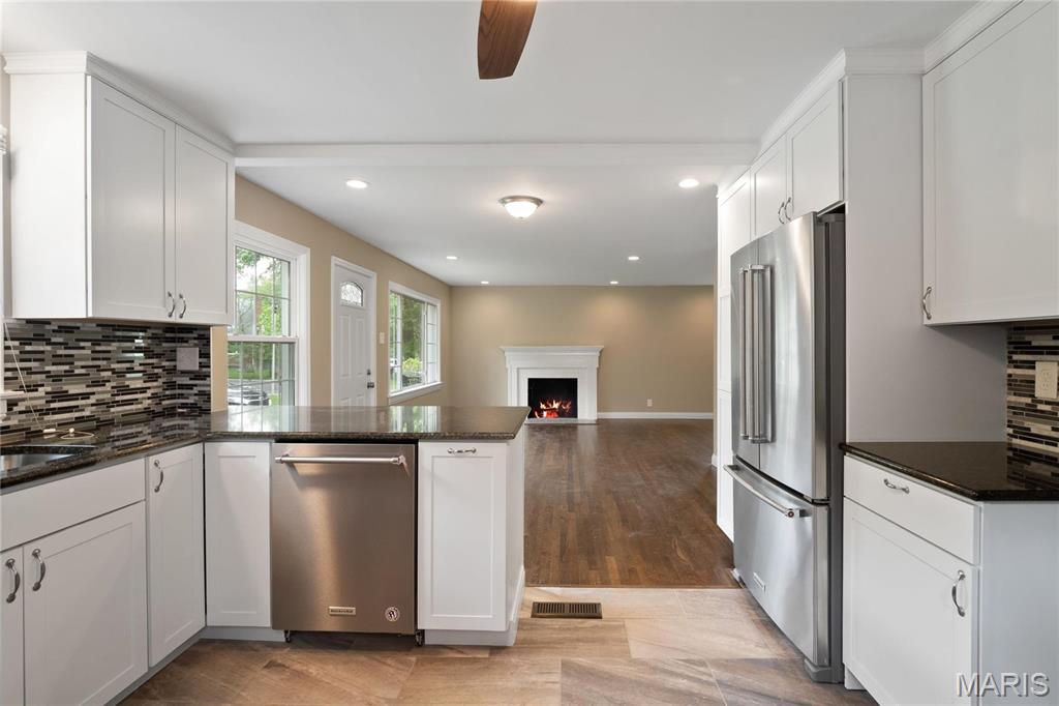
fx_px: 470
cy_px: 353
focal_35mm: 16
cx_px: 530
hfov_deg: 96.8
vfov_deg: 73.7
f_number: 8
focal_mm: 8
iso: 400
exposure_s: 1/4
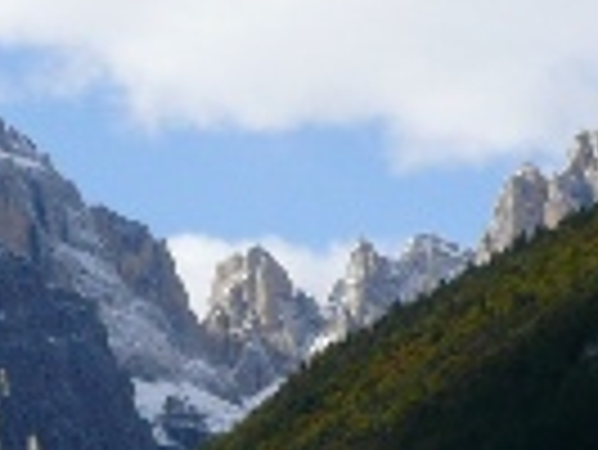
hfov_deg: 9.3
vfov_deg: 7.0
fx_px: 3631
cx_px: -135
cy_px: 652
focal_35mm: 210
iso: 100
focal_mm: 7.4
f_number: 6.3
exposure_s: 1/500
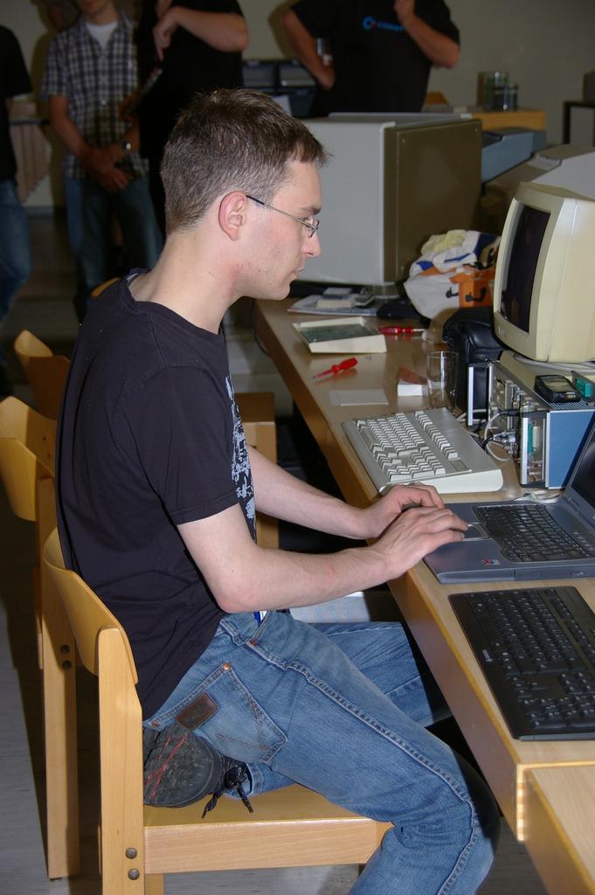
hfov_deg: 18.9
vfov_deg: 28.1
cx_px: 298
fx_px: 1788
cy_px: 448
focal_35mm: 72
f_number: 4.5
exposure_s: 1/60
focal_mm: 48
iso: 200
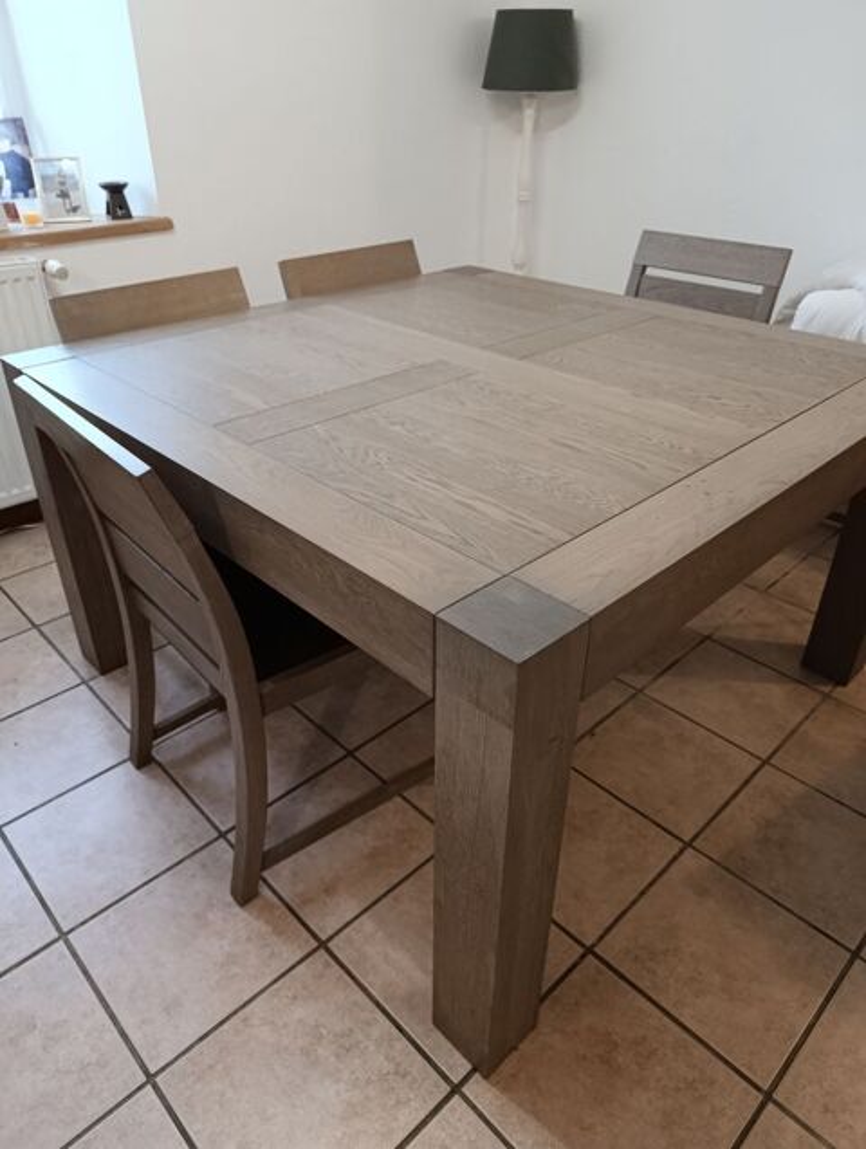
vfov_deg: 73.8
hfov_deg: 59.0
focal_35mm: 23
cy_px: 574
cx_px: 433
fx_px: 765
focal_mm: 6.11
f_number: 1.7
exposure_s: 1/33.3
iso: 1000
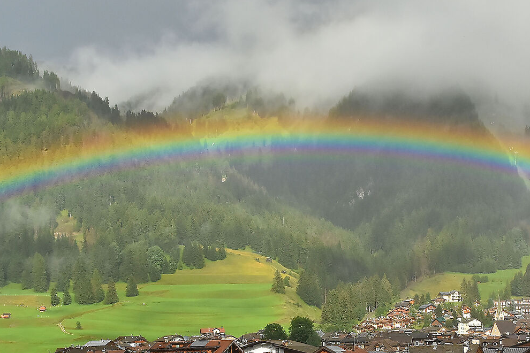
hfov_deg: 25.3
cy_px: 336
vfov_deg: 16.8
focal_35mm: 80
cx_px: 345
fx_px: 1178
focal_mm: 22
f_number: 9
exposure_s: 1/640
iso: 640
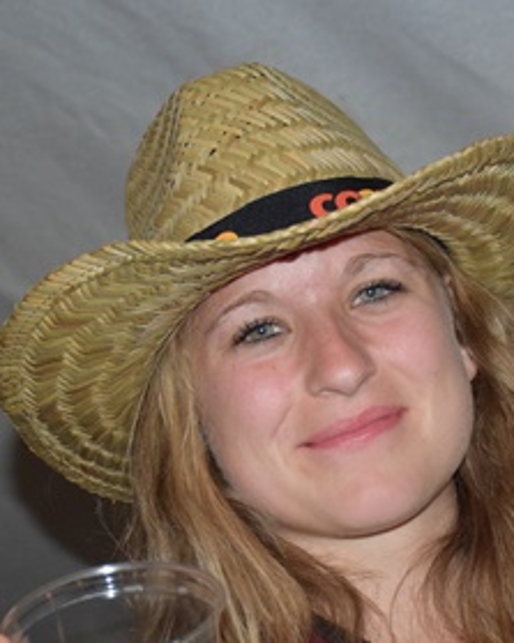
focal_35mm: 113
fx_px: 2151
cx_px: 406
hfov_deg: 13.6
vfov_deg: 17.0
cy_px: 418
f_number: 4.2
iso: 3200
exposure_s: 1/60
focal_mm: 35
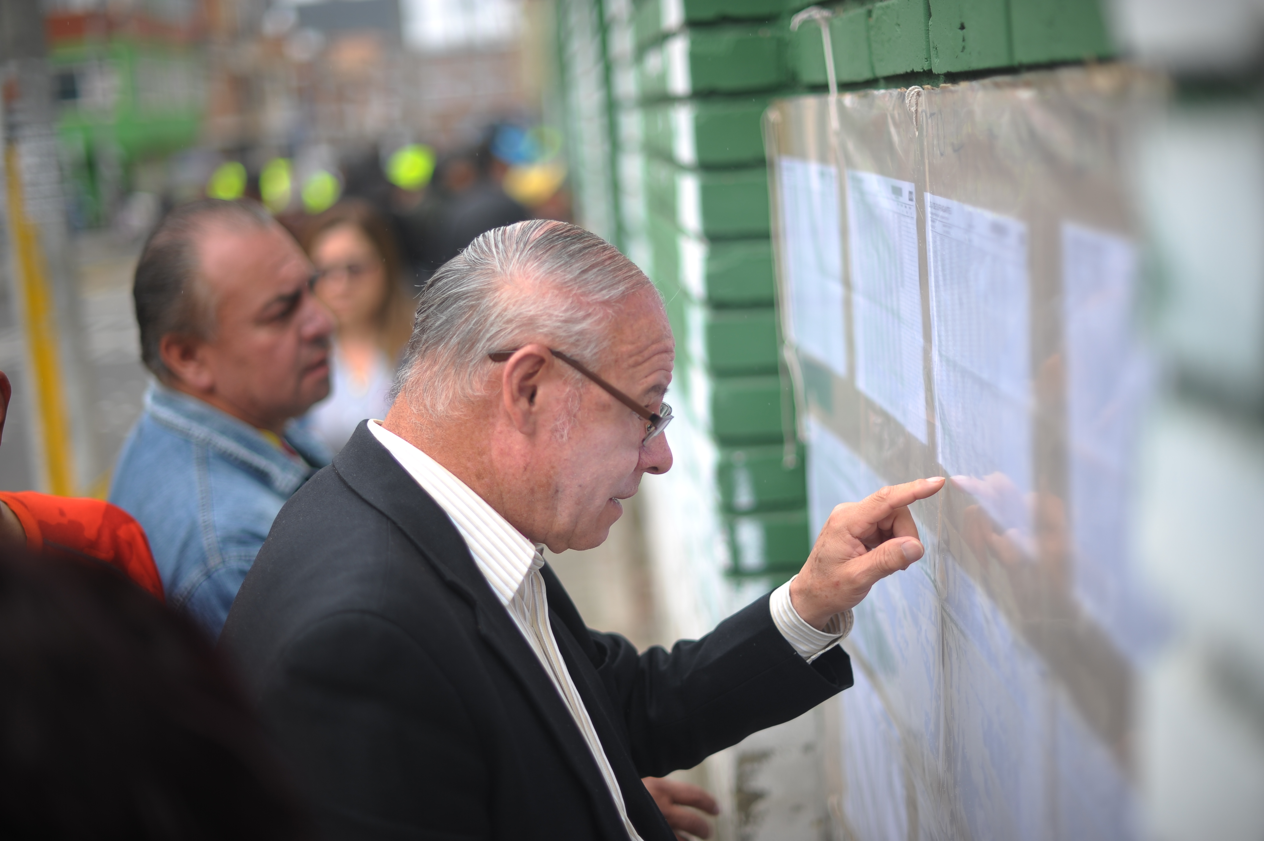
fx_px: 1754
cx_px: 632
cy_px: 420
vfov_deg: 27.0
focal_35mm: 50
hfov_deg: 39.6
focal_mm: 50
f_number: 1.4
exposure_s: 1/800
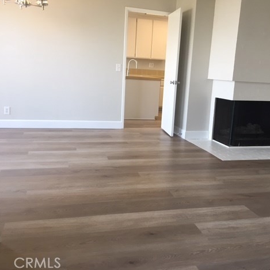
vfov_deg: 47.2
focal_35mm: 35
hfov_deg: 47.1
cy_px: 133
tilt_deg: -11.1
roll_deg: -3.2
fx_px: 309
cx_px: 154
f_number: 2.2
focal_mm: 4.15
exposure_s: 1/33
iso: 25
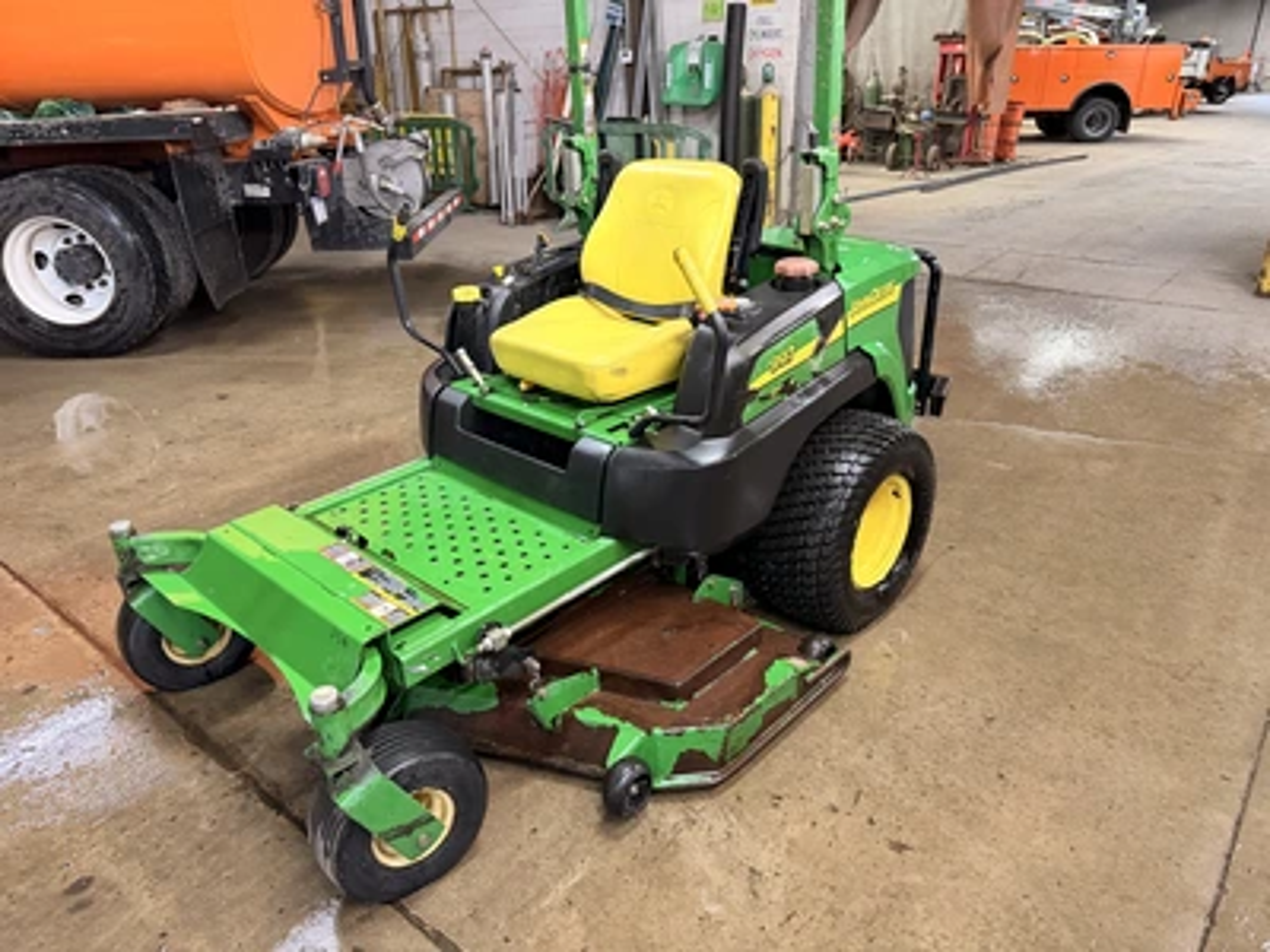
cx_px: 635
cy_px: 476
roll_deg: +1.3
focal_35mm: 24
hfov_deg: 71.6
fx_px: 881
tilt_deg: -19.9
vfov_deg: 56.8
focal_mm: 6.76
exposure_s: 1/60
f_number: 1.78
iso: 500
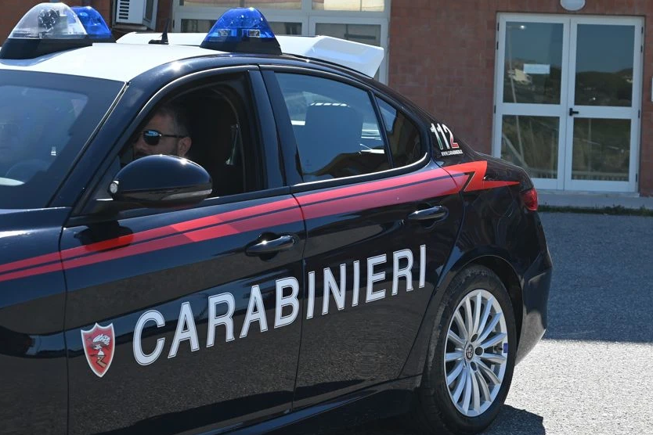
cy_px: 192
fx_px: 1741
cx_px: 399
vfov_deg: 14.2
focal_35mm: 96
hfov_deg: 21.2
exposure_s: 1/250
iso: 100
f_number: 6.3
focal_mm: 50
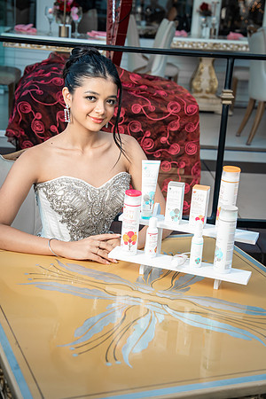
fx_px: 709
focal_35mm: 64
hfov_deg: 21.2
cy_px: 200
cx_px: 133
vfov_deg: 31.4
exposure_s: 1/250
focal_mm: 64
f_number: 5
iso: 250
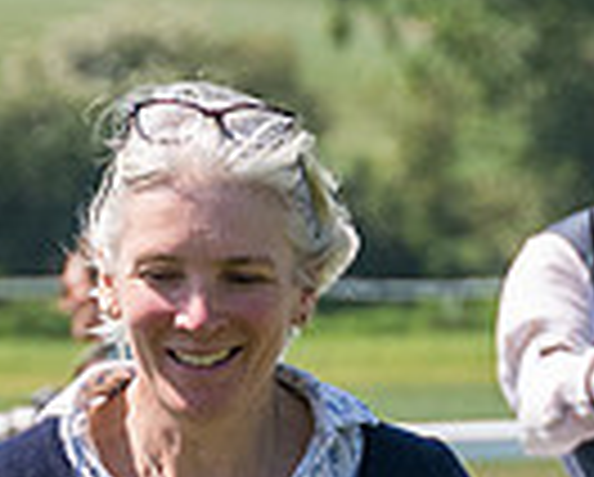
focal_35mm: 926
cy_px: 612
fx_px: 16303
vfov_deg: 1.7
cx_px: 322
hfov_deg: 2.1
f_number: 5
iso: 400
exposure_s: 1/2000
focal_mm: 99
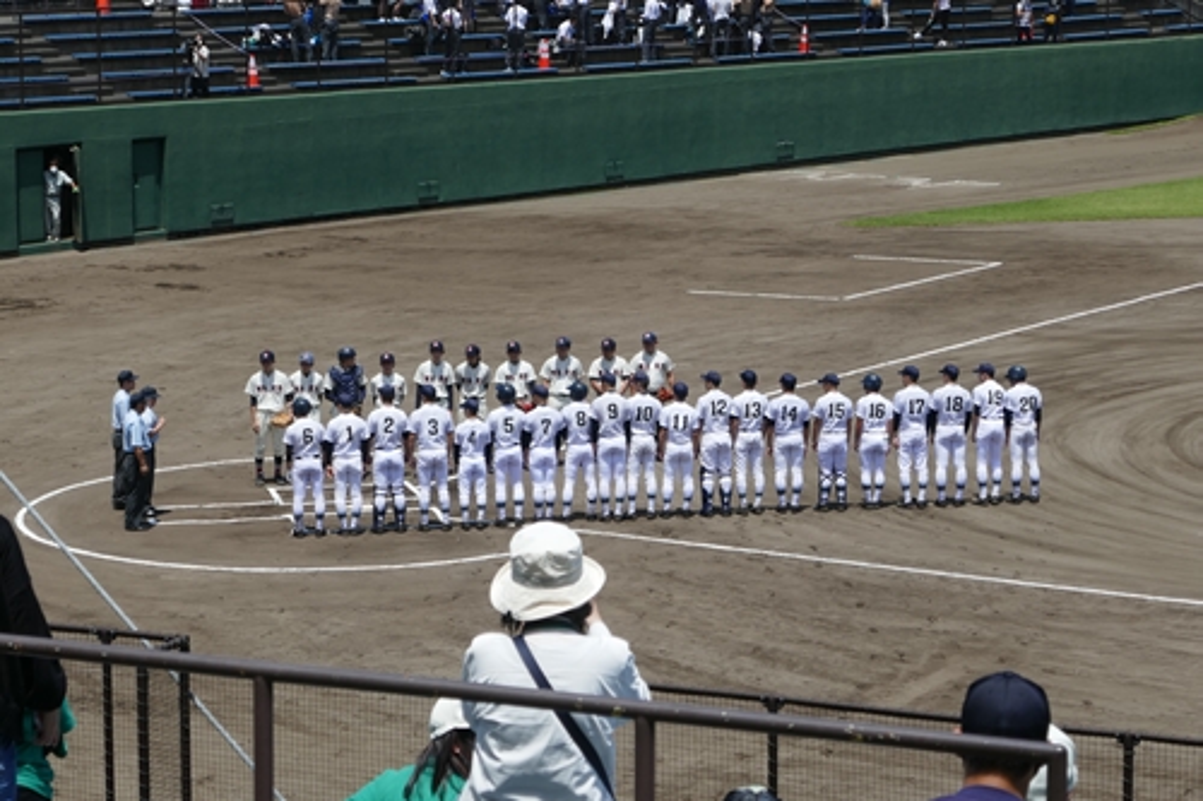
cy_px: 400
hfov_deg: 15.9
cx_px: 602
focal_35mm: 129
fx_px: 4309
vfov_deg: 10.6
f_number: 5.6
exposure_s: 1/800
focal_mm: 47
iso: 125
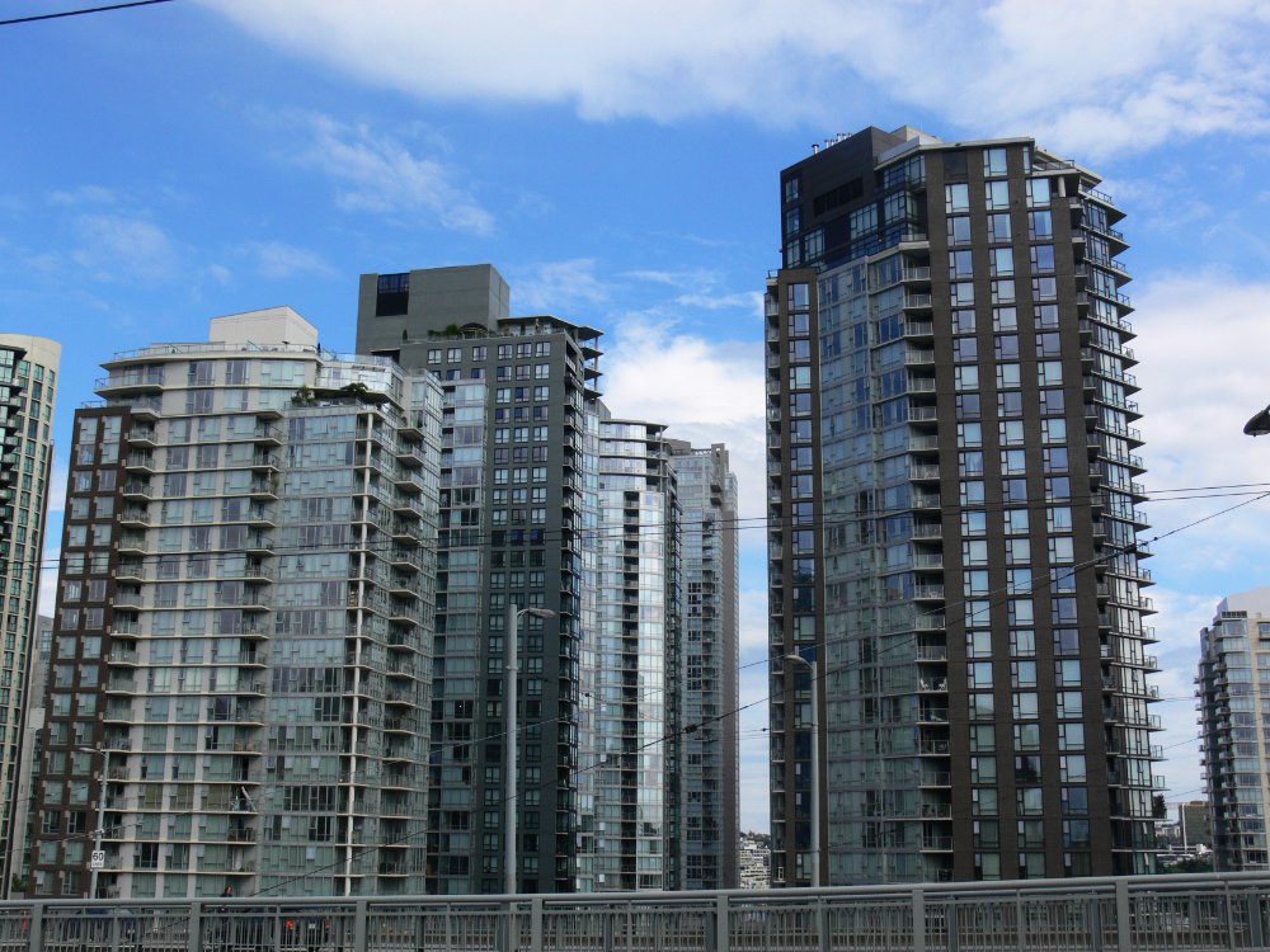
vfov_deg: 36.0
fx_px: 1468
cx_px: 635
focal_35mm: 40
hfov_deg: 46.8
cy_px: 476
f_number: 5.6
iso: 80
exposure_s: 1/320
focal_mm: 8.5
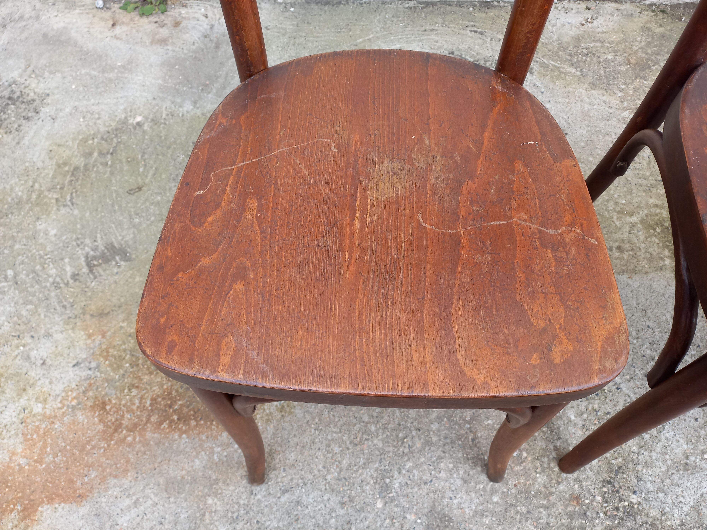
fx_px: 511
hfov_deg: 69.4
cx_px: 354
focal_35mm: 25
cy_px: 265
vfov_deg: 54.9
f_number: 1.8
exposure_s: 1/100
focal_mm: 4.65
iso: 80
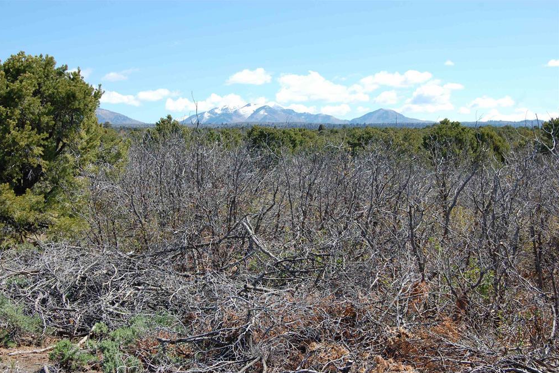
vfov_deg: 26.0
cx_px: 274
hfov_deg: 38.2
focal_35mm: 52
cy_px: 189
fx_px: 808
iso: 200
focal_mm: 34
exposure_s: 1/250
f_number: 8
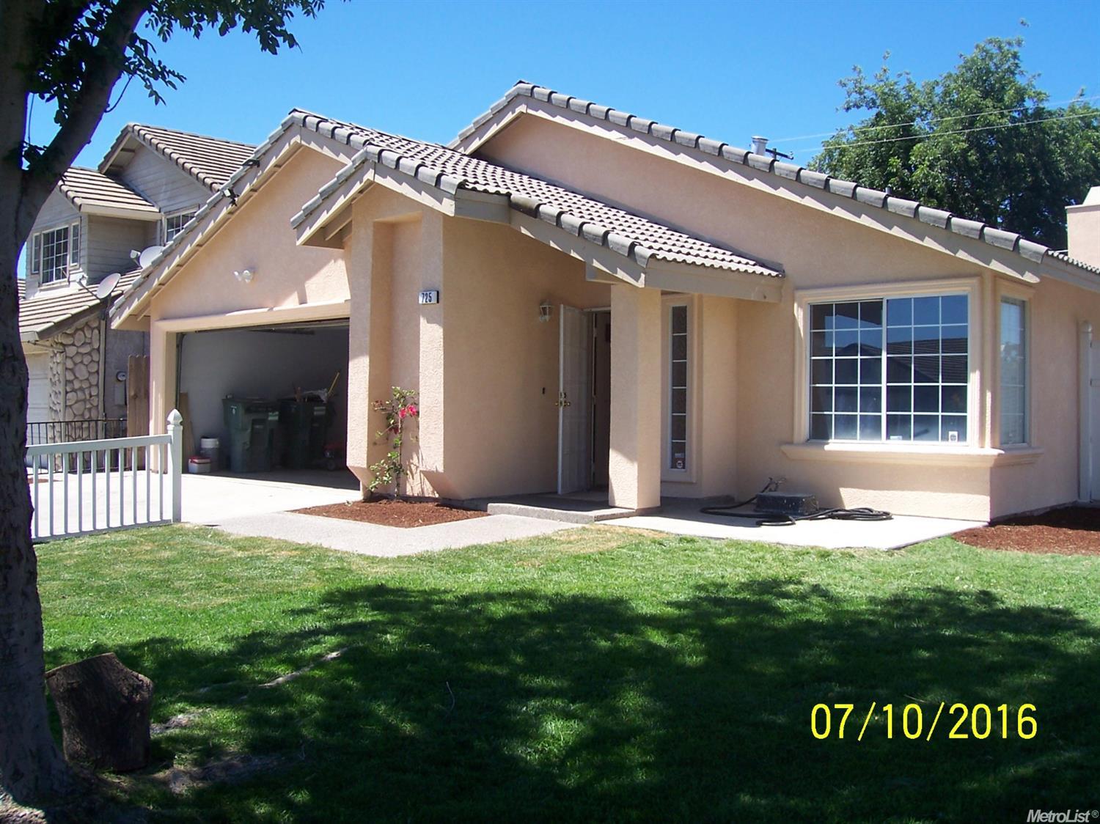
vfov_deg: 41.8
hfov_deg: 54.0
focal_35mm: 34
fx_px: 1080
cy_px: 412
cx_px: 550
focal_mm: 5.6
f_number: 5.6
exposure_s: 1/250
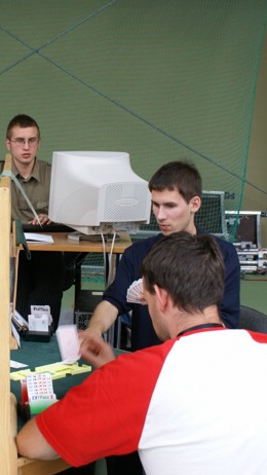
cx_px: 28
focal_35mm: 62
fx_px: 780
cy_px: 240
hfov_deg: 19.1
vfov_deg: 33.8
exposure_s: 1/20
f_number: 5.6
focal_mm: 26
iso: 200
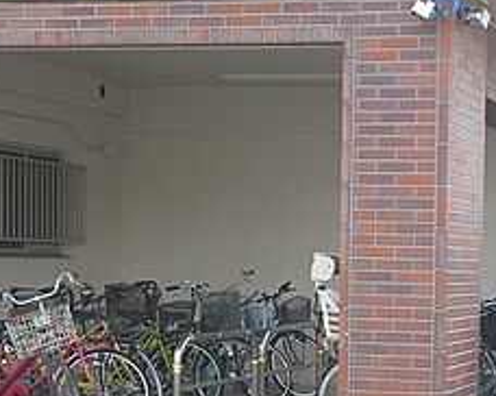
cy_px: 385
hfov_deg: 17.6
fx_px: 1569
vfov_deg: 14.2
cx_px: 487
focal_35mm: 107
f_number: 3
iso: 80
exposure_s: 1/160
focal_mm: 6.9
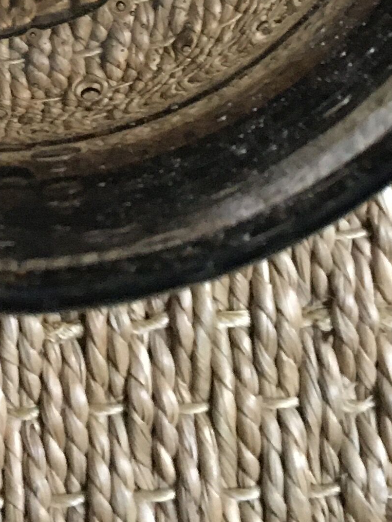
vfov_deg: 16.2
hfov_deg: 13.3
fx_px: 1645
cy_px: -306
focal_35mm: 109
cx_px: -25
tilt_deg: -83.8
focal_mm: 4.15
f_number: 2.2
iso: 400
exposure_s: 1/17
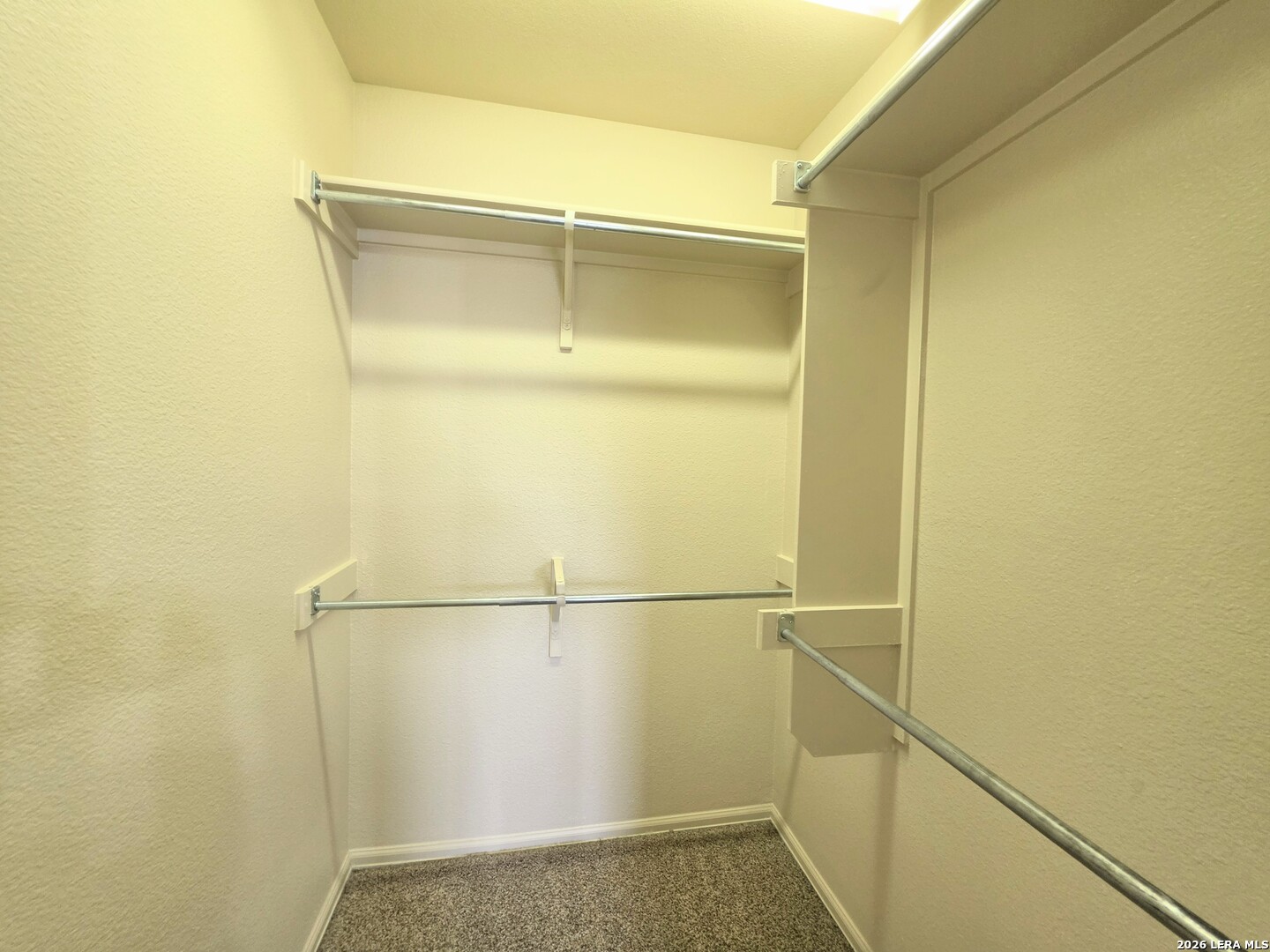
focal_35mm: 13
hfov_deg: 106.2
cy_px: 476
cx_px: 635
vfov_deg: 89.9
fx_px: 477
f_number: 1.9
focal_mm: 2.2
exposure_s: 1/60
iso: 200
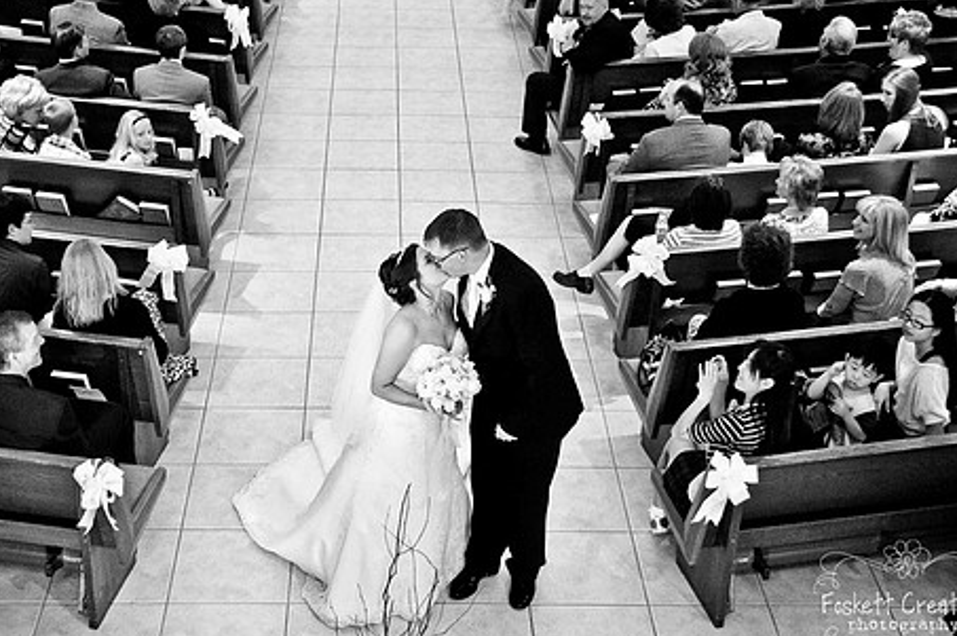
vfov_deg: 24.3
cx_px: 427
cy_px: 312
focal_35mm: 56
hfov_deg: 35.9
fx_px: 1477
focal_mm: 29
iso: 640
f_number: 4
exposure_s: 1/30
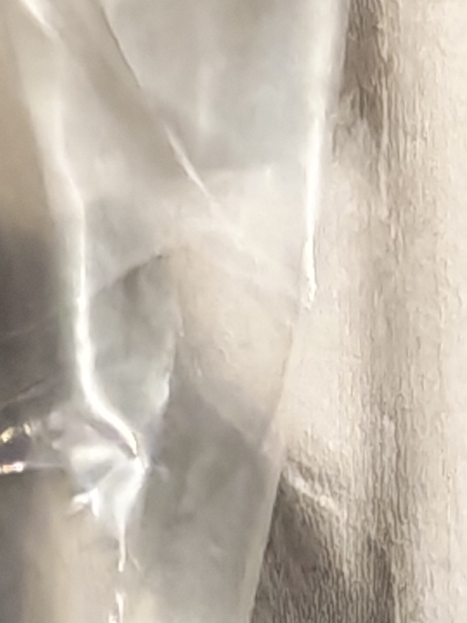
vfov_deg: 14.1
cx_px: -818
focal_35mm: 140
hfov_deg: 9.0
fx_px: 2517
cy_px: 399
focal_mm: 1.82
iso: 200
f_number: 2
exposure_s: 1/33
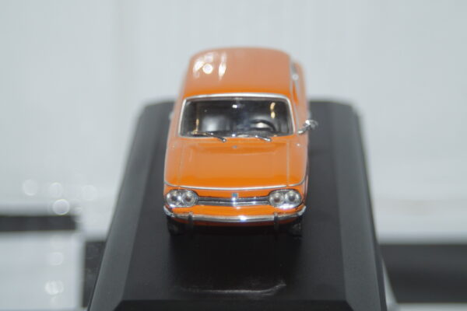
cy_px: 156
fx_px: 1557
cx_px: 234
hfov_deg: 17.1
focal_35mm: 120
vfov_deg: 11.4
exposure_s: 1/80
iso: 400
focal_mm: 80
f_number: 5.6
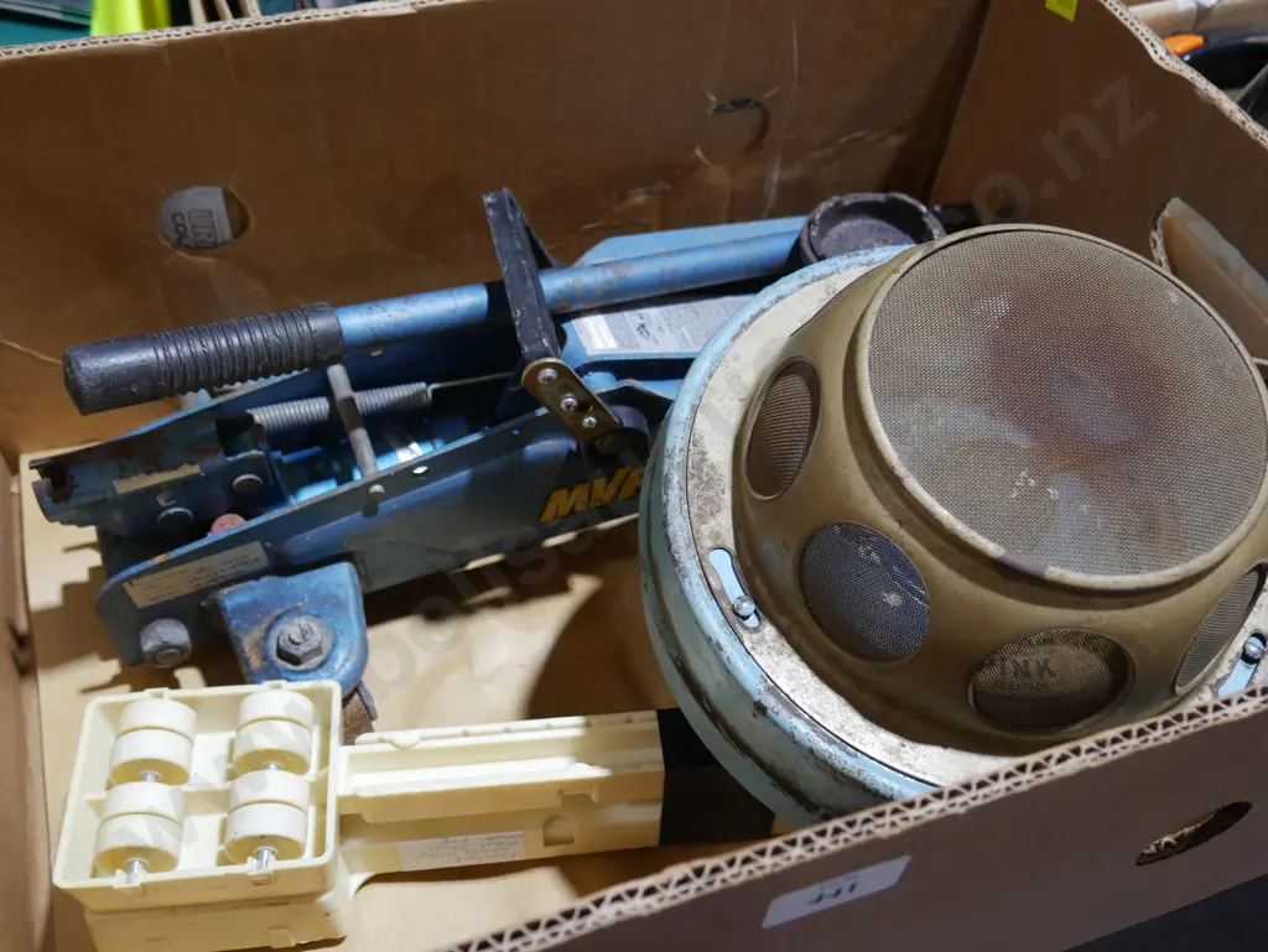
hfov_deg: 53.9
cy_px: 476
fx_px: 1246
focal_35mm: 34
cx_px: 634
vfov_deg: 41.8
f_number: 4
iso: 400
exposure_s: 1/60
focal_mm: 17
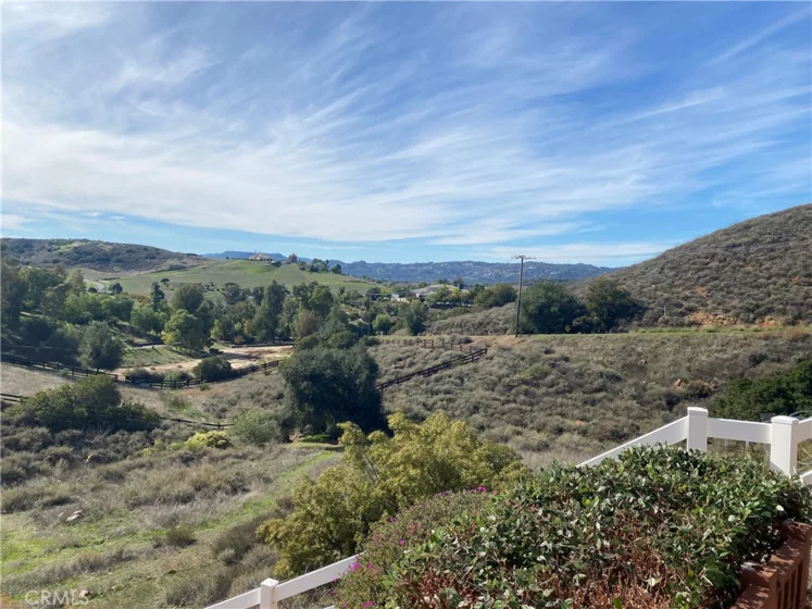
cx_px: 406
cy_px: 304
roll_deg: -2.9
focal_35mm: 26
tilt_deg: -3.0
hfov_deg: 67.3
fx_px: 610
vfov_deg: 53.1
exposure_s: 1/4115
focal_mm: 4.25
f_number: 1.8
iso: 32
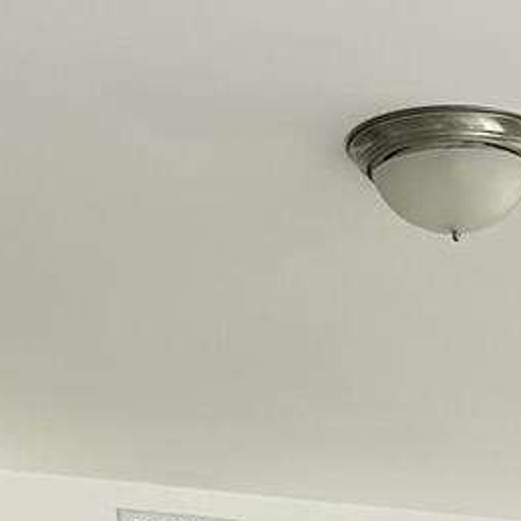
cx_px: 632
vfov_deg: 11.7
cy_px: 1094
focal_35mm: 131
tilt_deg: -1.7
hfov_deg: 13.0
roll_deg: +1.3
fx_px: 2231
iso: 80
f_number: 1.78
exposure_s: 1/444
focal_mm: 6.86
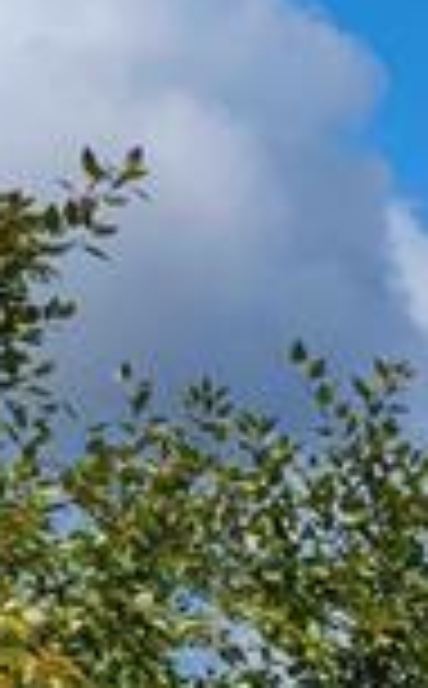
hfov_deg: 7.3
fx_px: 2383
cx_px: 1744
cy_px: 1237
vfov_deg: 14.5
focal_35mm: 127
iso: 500
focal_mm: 18.6
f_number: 8
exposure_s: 1/2500
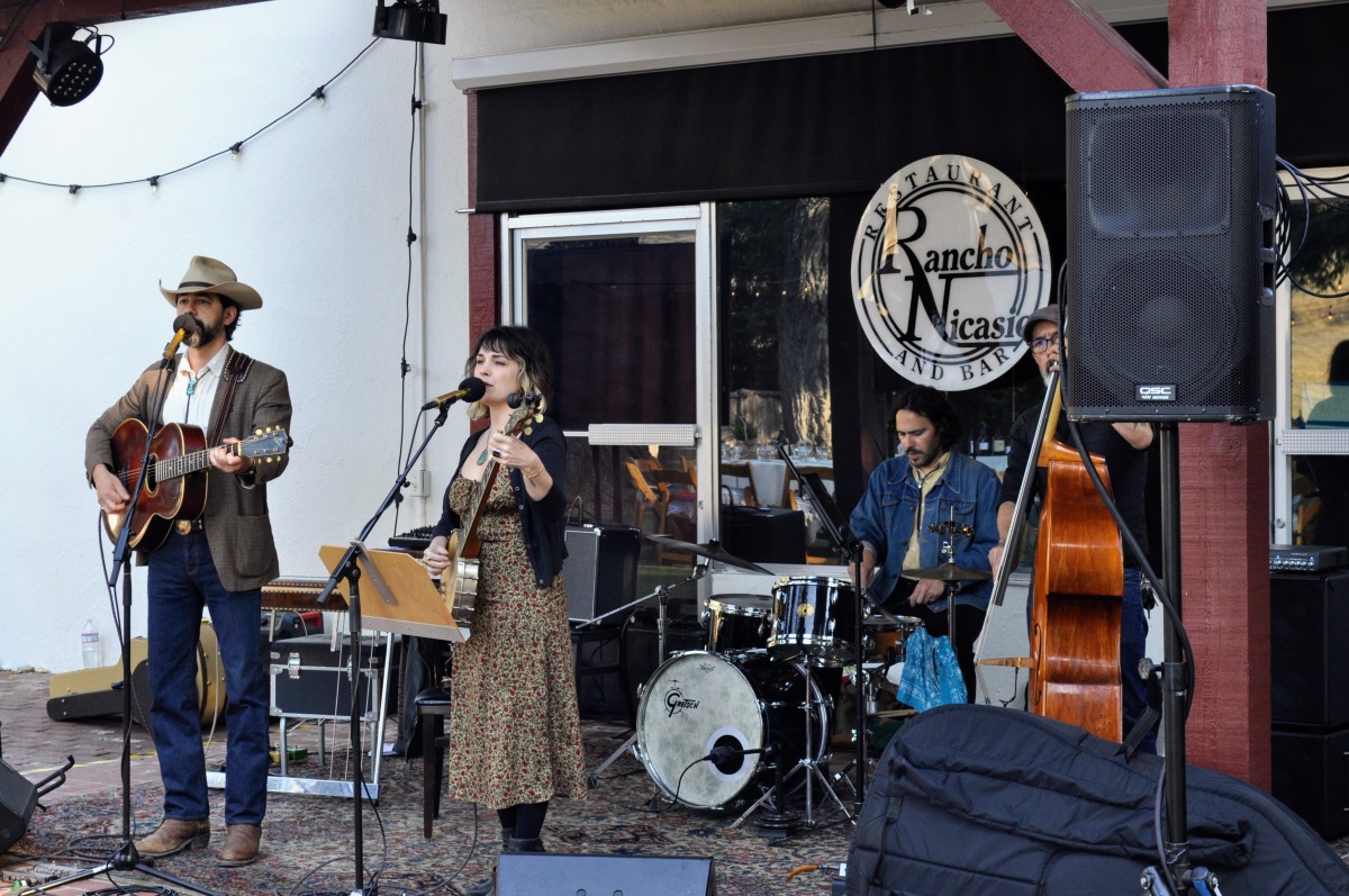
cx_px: 674
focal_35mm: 66
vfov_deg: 20.6
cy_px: 448
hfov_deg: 30.5
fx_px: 2470
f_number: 8
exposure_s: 1/60
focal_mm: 44
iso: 400
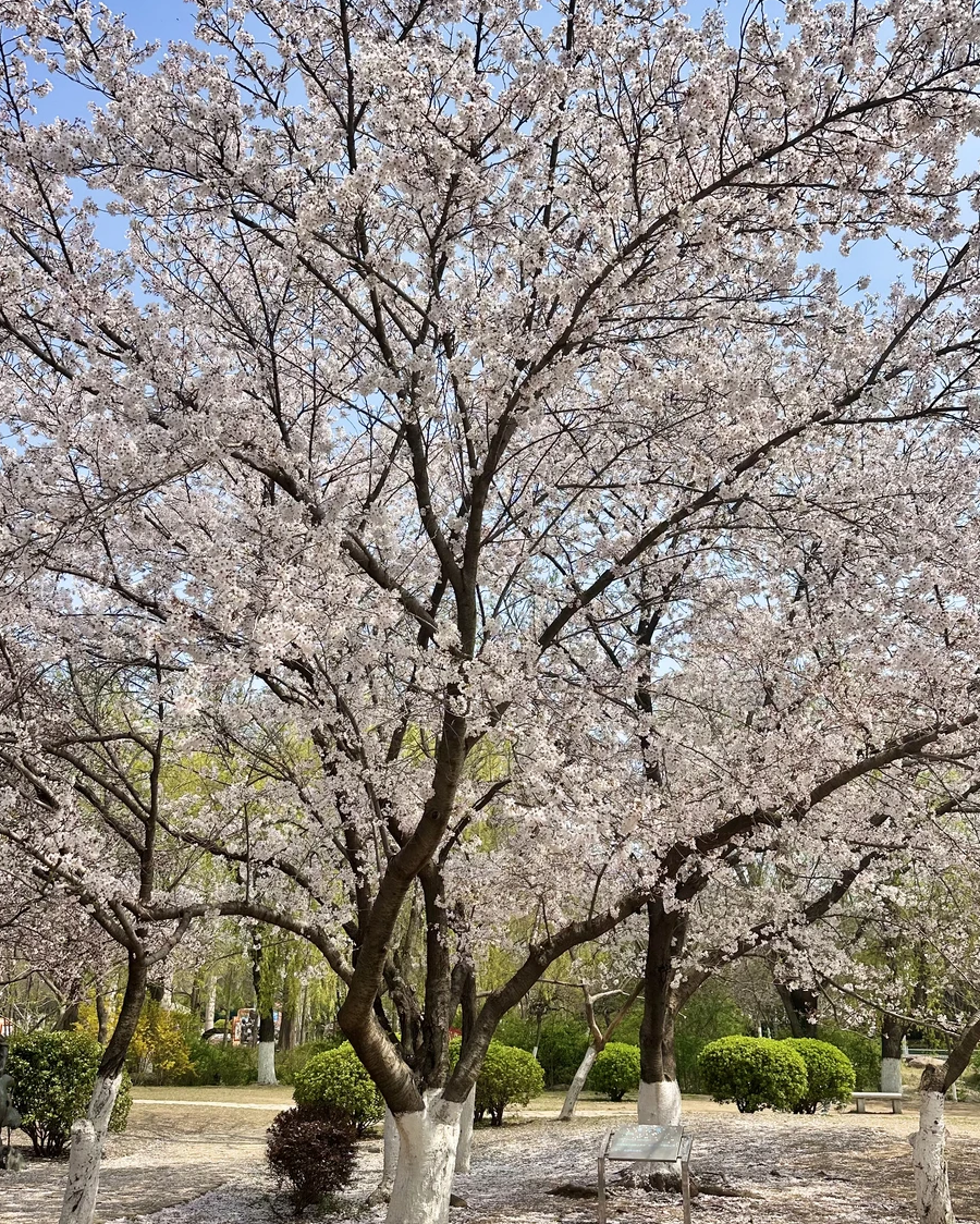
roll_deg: -0.3
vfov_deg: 58.7
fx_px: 1087
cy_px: 658
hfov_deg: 48.5
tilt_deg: +19.3
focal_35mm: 30
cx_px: 479
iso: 80
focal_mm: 6.86
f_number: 1.78
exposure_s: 1/5263
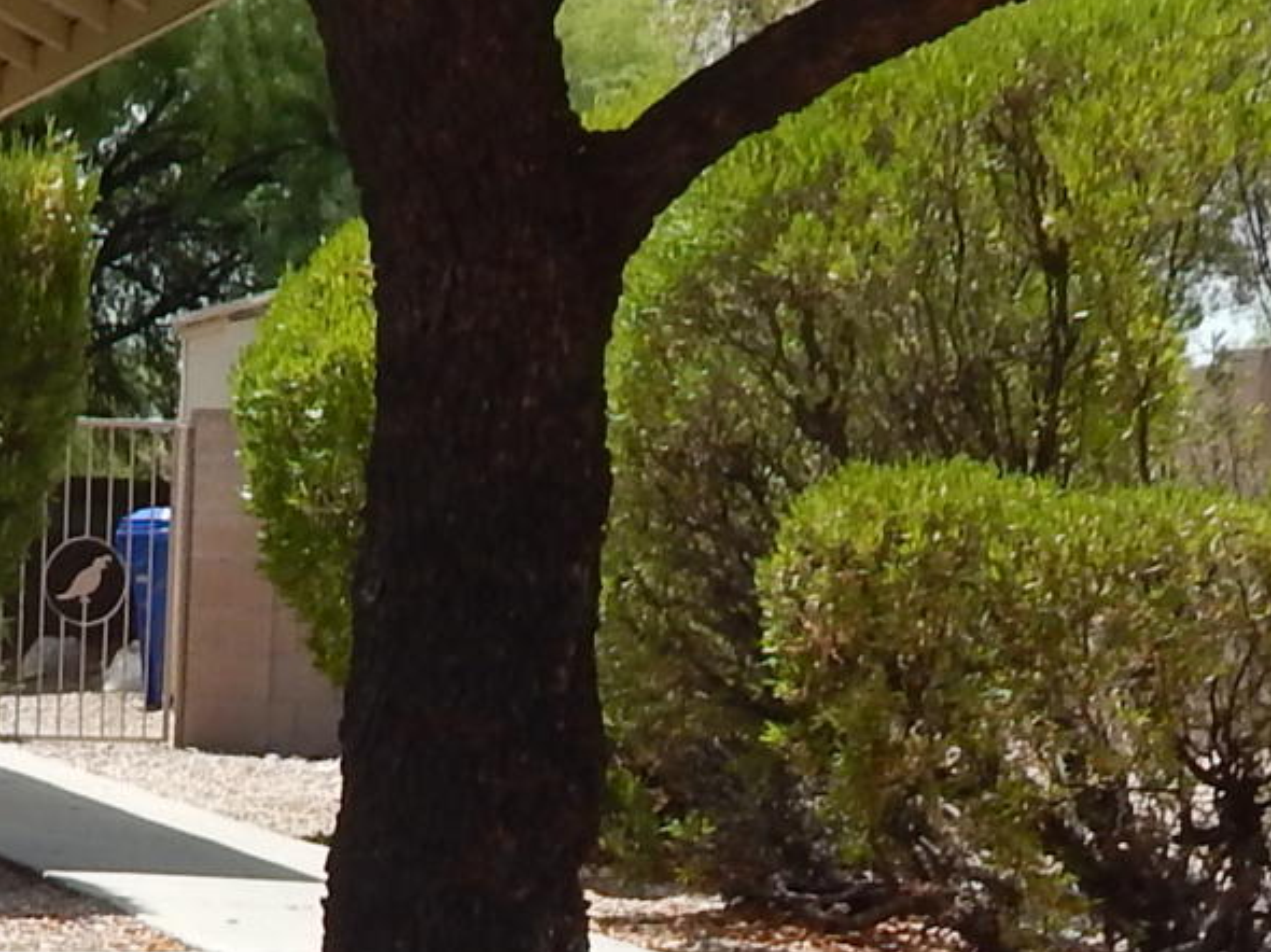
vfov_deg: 11.9
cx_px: -134
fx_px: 4294
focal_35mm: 117
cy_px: 1579
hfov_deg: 16.3
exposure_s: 1/400
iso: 125
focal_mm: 4
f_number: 6
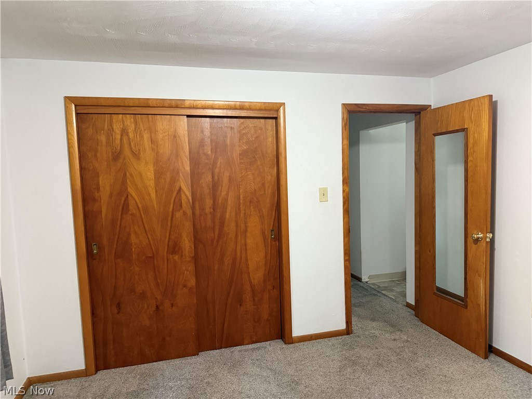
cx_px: 266
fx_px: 369
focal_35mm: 24
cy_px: 200
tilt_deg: -4.9
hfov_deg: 71.6
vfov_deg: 56.8
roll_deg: +1.3
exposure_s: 1/60
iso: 500
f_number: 1.78
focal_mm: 6.76
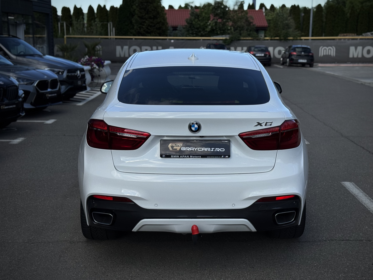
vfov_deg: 30.3
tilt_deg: -10.7
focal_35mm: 48
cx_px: 186
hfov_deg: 39.7
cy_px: 140
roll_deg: +1.7
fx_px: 517
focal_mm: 6.76
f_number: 1.78
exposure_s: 1/4975
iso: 64
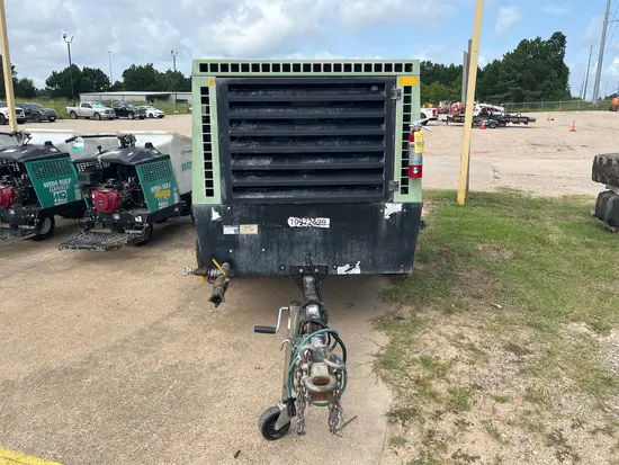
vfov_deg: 53.1
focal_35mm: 26
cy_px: 232
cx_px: 310
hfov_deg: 67.3
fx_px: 465
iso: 50
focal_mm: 5.1
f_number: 1.6
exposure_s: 1/2101
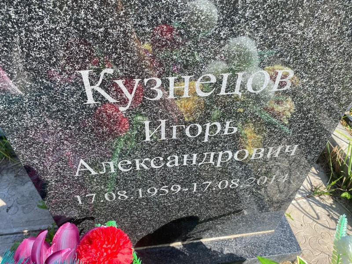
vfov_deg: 53.1
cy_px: 132
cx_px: 176
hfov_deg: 67.3
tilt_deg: -46.4
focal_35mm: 26
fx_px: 264
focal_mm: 4.25
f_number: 1.8
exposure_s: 1/752
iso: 32
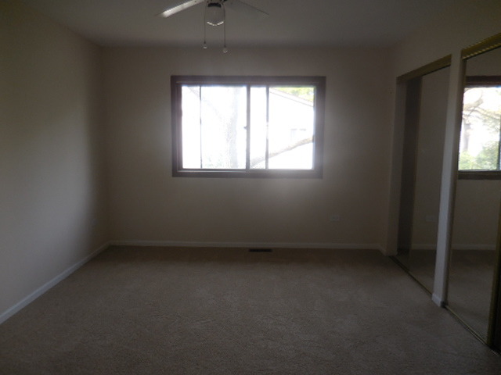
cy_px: 188
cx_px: 250
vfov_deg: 54.9
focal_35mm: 25
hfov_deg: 69.4
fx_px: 362
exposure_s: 1/60
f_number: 3.3
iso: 125
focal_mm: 4.5
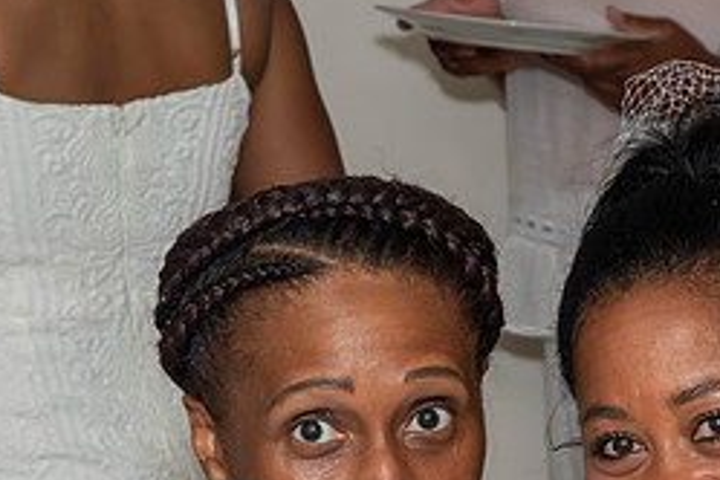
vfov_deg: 6.2
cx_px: 623
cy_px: 522
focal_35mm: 219
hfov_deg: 9.4
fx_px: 4380
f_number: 5.6
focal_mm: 50
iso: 400
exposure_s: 1/250
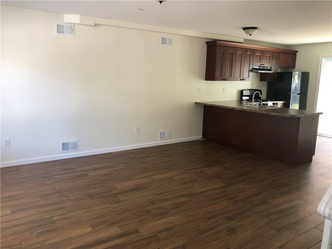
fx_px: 269
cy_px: 124
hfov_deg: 63.4
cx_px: 166
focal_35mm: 28
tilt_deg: -9.6
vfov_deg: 49.7
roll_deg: -1.2
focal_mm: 3.99
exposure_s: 1/24
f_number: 1.8
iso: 40
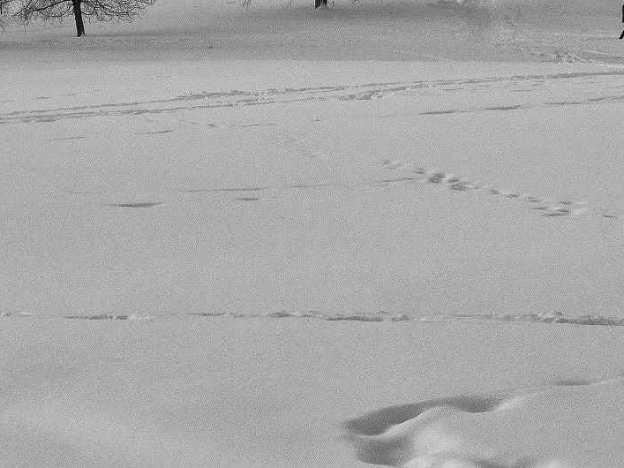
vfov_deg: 8.2
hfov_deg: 10.9
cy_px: 68
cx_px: 277
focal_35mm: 181
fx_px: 3262
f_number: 8
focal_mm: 40
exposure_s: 1/500
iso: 800
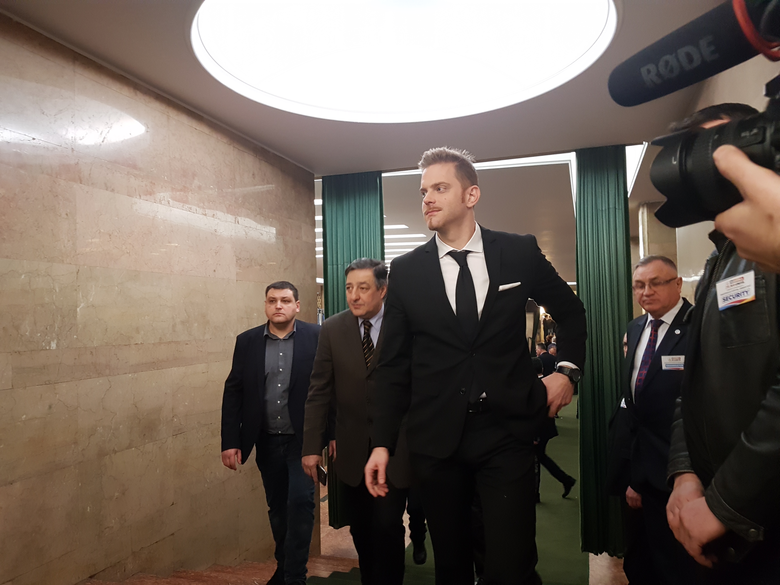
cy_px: 292
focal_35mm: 26
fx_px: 586
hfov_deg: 67.3
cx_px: 390
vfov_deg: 53.1
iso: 320
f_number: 1.7
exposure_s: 1/50
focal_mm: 4.2
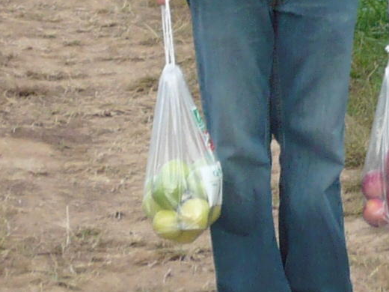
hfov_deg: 6.1
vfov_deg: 4.5
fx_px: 3652
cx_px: 237
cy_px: -171
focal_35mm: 325
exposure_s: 1/250
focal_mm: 9.1
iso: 100
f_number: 3.5
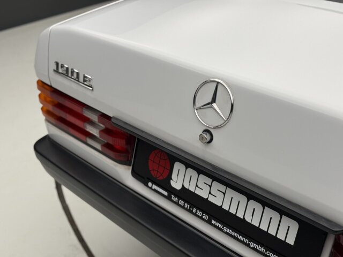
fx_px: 476
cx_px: 172
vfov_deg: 30.3
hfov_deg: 39.7
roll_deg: +0.5
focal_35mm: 48
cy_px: 128
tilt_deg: -29.3
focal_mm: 6.76
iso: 64
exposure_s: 1/121
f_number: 1.78
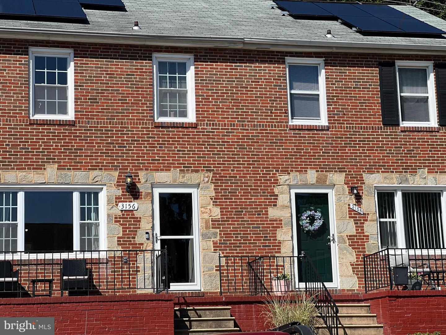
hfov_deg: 25.3
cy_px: 168
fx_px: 992
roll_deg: +1.9
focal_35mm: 77
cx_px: 223
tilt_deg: +12.8
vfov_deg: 19.1
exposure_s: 1/861
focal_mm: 9
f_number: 2.8
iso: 32
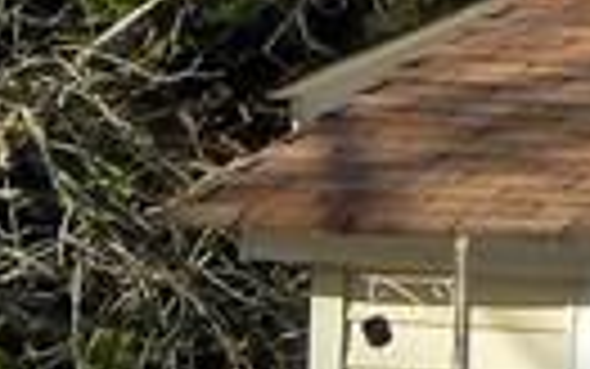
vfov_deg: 1.5
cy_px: 405
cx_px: 1500
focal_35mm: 863
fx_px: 13882
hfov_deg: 2.4
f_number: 4.5
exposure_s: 1/640
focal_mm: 18.7
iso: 125
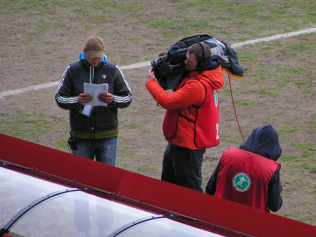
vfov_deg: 3.3
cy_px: 105
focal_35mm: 448
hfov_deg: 4.4
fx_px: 4090
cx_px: 180
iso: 125
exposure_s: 1/640
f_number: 3.5
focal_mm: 56.3
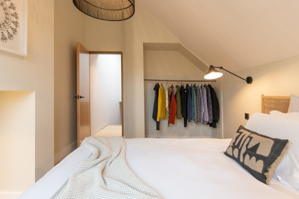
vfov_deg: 64.5
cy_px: 100
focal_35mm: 19
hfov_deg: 86.9
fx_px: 158
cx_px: 150
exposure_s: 1/10
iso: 200
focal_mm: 19
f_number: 5.6
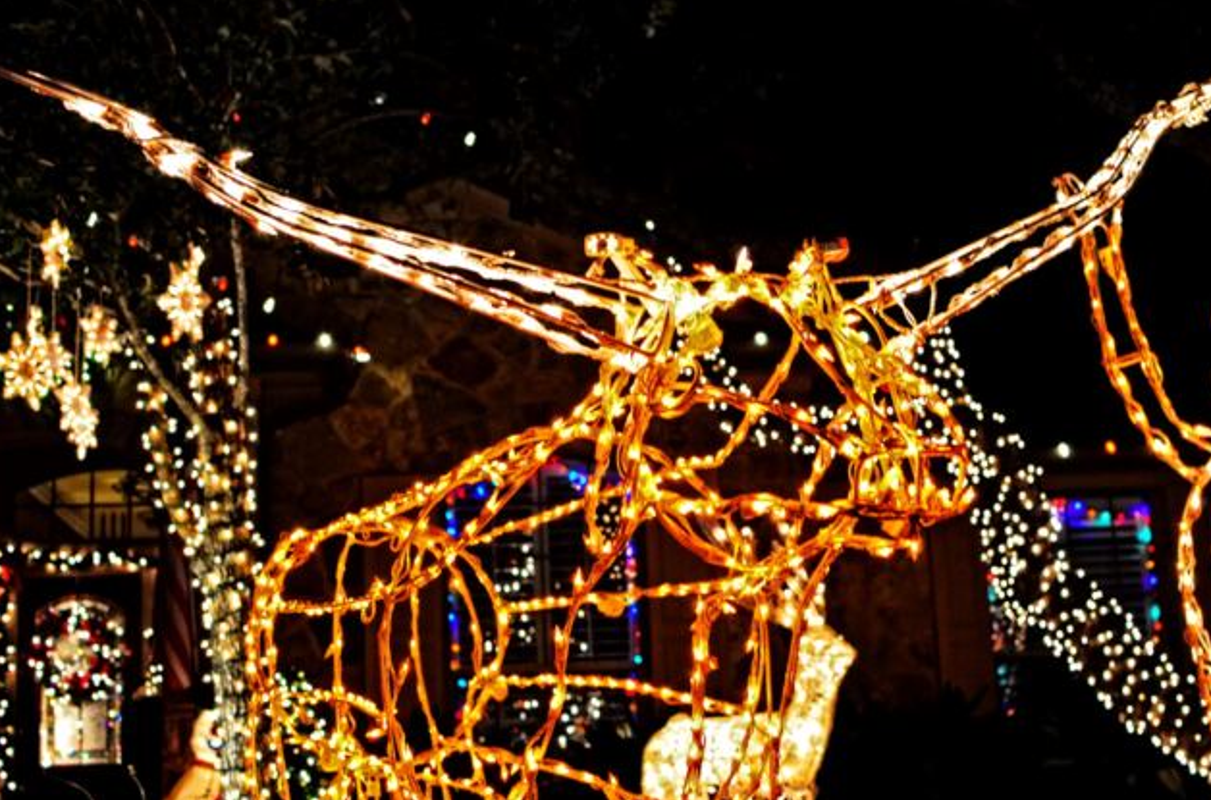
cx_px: 600
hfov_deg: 37.3
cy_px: 400
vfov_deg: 25.1
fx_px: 1795
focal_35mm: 54
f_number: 4
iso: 1600
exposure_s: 1/25
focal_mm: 35
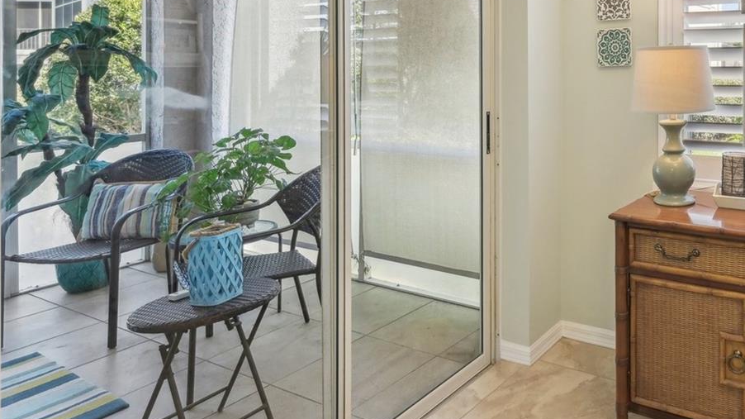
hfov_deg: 63.6
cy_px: 70
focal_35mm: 26
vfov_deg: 41.9
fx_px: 514
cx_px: 627
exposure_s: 1/60
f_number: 8
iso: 400
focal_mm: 14
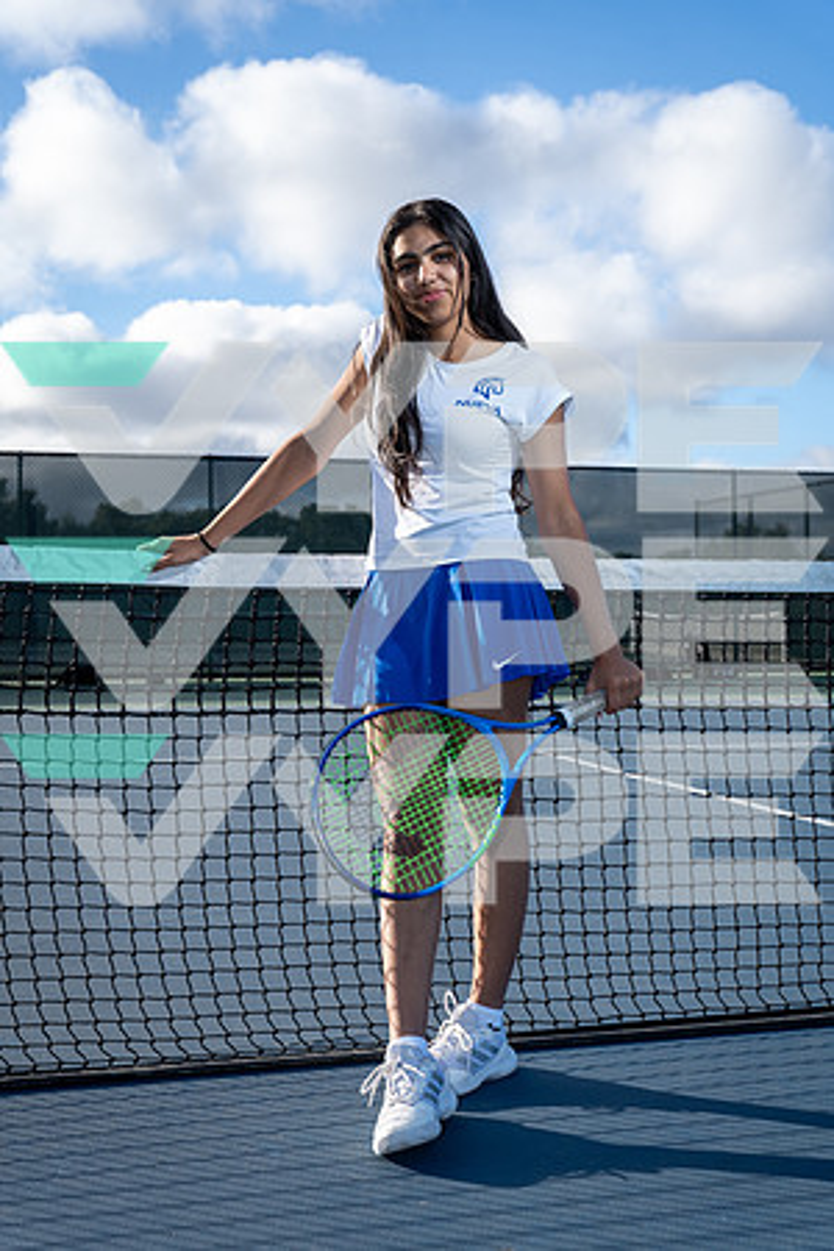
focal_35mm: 44
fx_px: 1529
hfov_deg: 30.5
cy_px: 626
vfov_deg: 44.5
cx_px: 417
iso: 100
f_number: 6.3
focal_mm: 44
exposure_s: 1/250
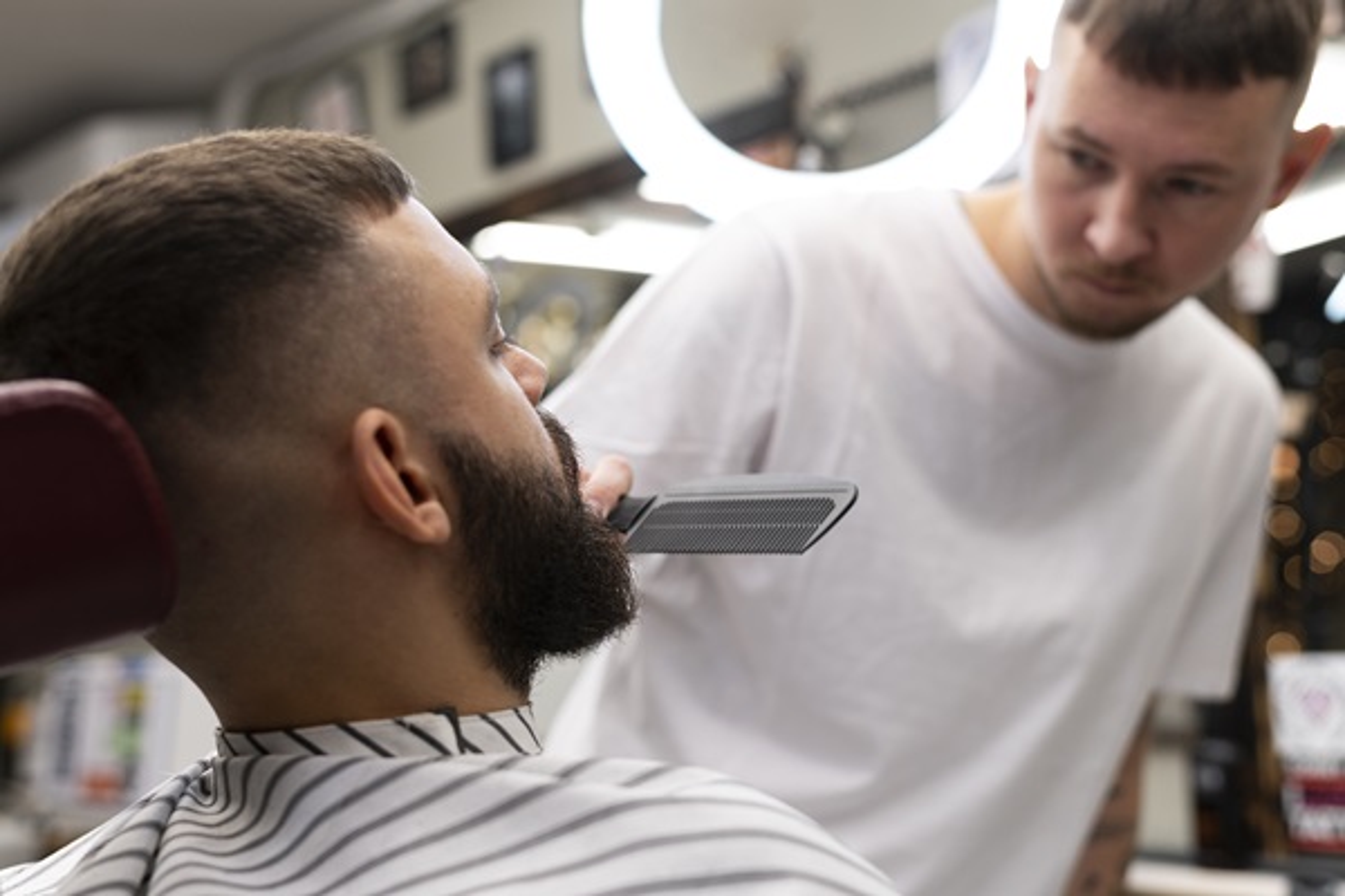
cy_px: 448
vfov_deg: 27.0
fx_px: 1868
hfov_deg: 39.6
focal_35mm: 50
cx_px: 672
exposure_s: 1/500
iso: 640
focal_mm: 50
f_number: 3.5
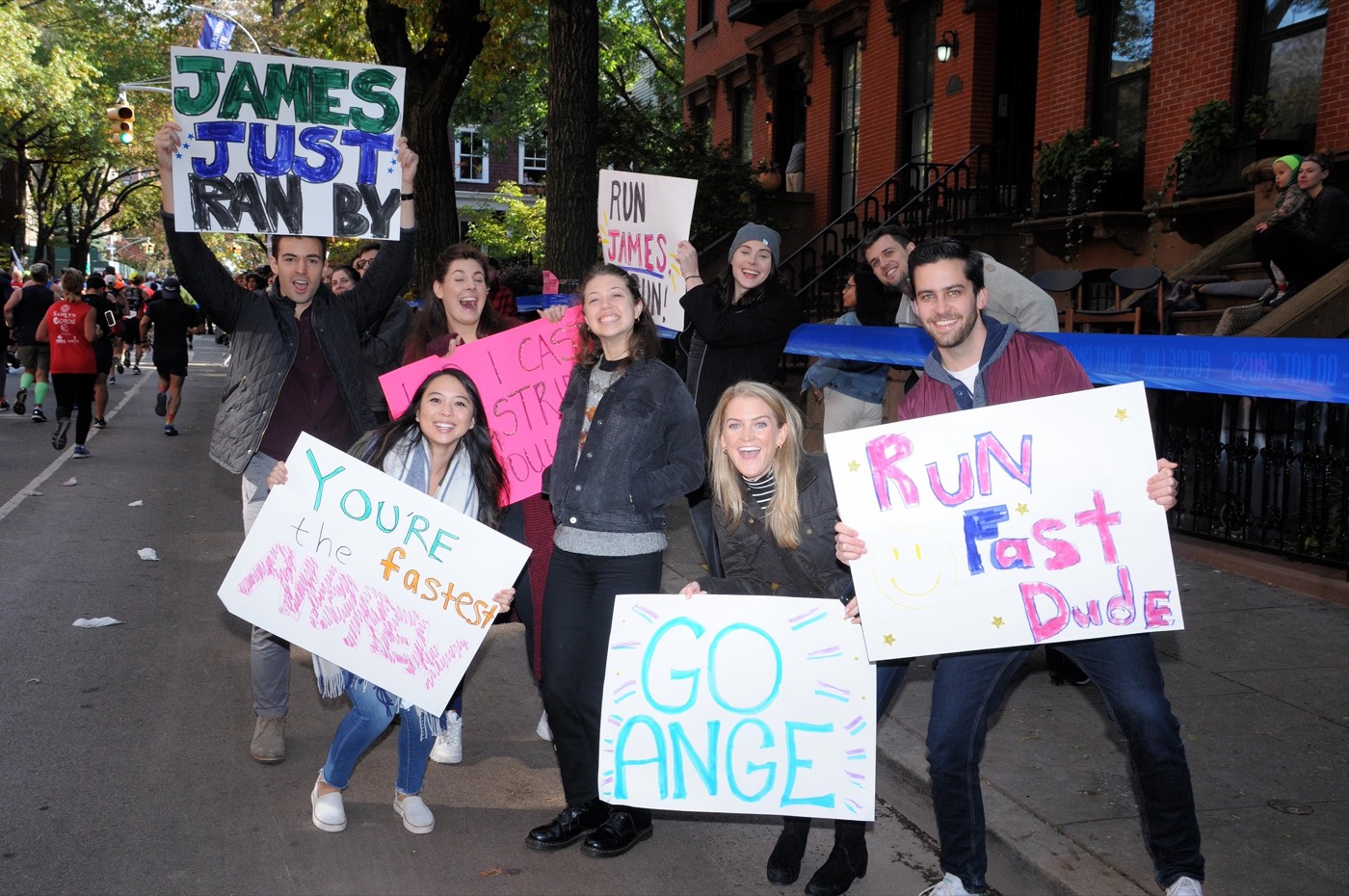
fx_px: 1347
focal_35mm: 36
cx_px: 674
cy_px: 448
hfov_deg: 53.2
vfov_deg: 36.8
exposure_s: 1/250
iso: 500
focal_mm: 24
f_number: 7.1
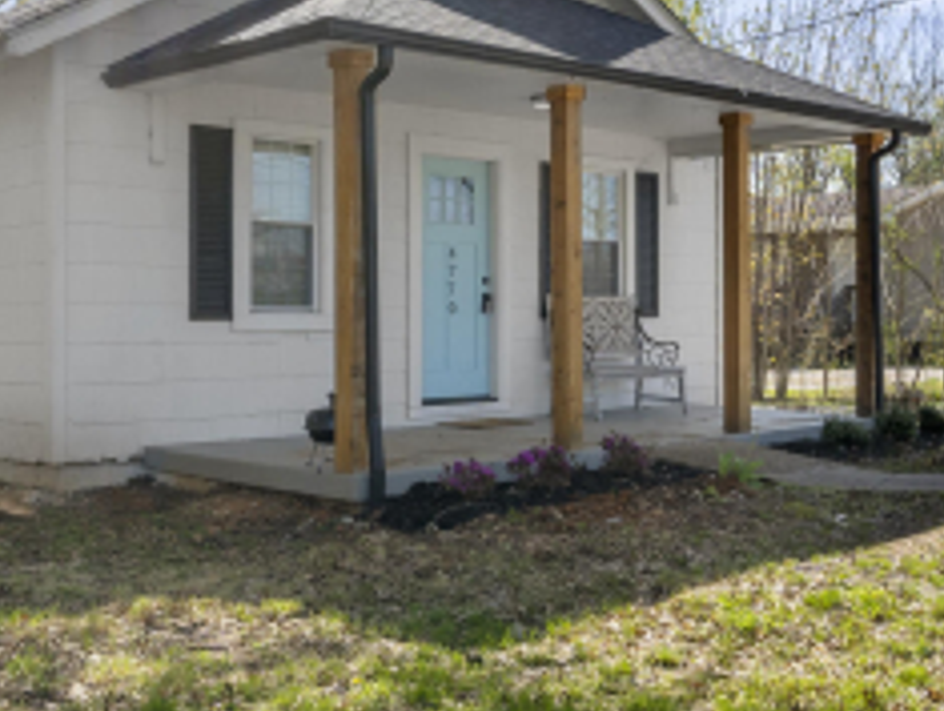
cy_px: 309
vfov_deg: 29.7
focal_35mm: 49
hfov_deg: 38.8
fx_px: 1338
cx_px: 414
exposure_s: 1/500
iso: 400
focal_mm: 16
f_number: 9
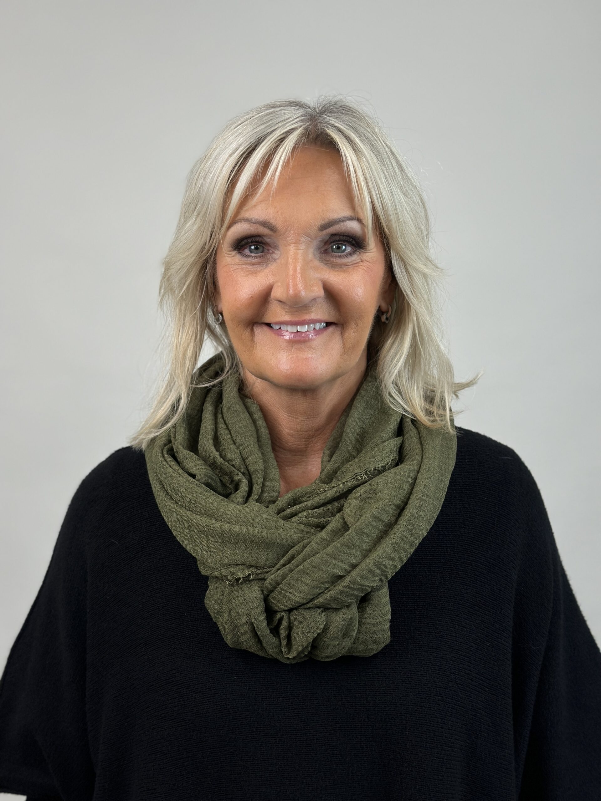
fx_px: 1111
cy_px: 400
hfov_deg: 30.3
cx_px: 300
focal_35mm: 48
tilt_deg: -3.6
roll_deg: -2.4
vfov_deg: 39.7
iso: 64
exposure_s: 1/100
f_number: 1.78
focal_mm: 6.86
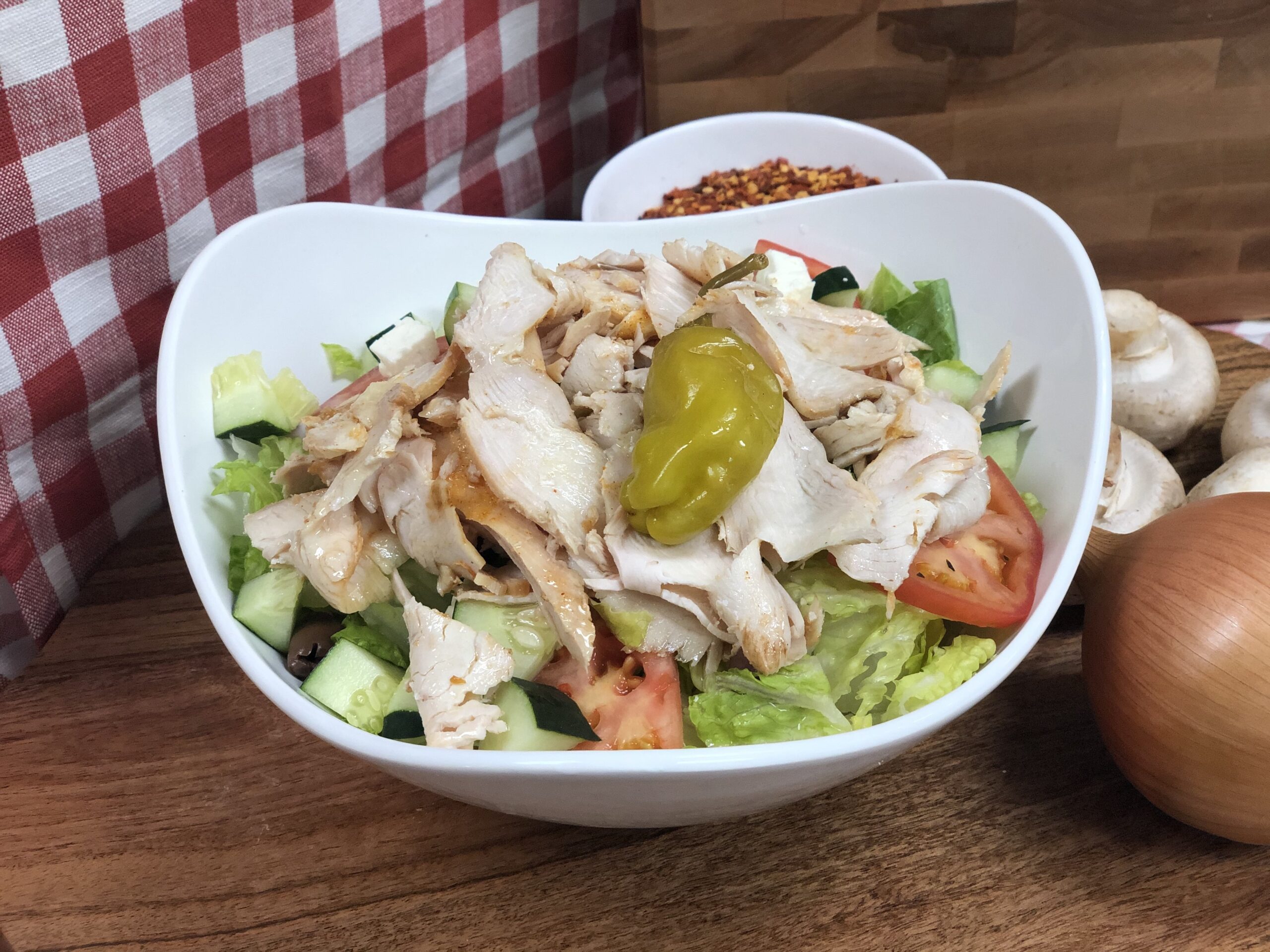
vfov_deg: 28.0
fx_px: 1908
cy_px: 476
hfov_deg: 36.8
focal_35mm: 52
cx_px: 635
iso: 80
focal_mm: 6
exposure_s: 1/60
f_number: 2.4
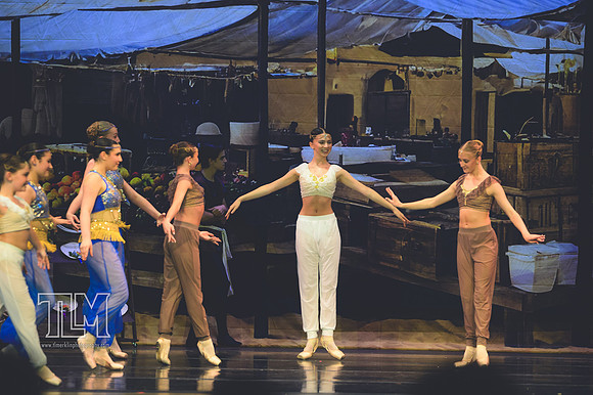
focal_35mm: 247
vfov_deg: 5.6
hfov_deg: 8.3
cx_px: 296
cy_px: 198
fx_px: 4066
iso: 1400
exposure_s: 1/500
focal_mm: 165
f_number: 2.8
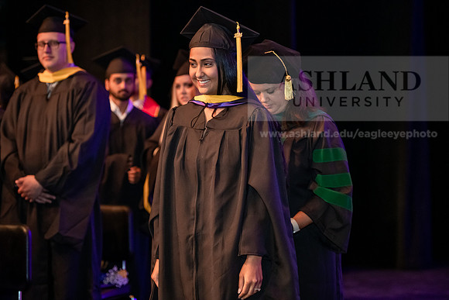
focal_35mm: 102
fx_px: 1272
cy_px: 150
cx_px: 224
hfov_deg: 20.0
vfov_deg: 13.4
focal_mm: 102
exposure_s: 1/200
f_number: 3.2
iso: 3200
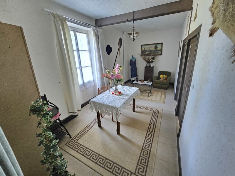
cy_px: 88
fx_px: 88
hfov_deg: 106.2
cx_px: 118
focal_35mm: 13
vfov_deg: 89.9
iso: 2500
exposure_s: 1/24
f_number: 2.2
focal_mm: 2.2
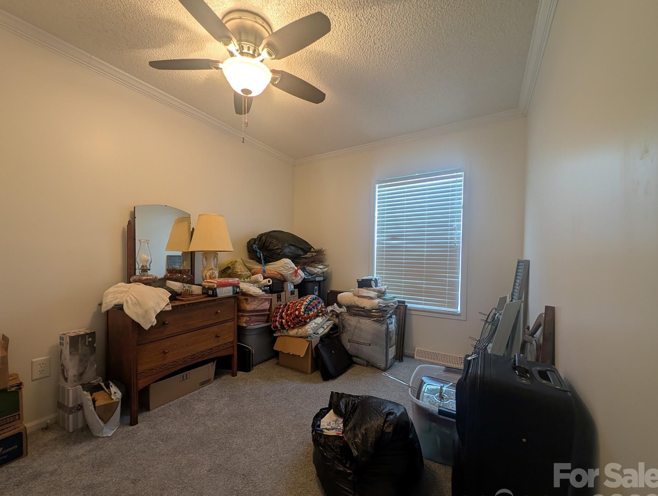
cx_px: 308
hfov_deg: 106.0
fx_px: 247
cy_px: 263
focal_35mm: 13
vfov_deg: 90.0
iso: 85
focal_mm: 2.23
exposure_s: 1/40
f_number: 1.95
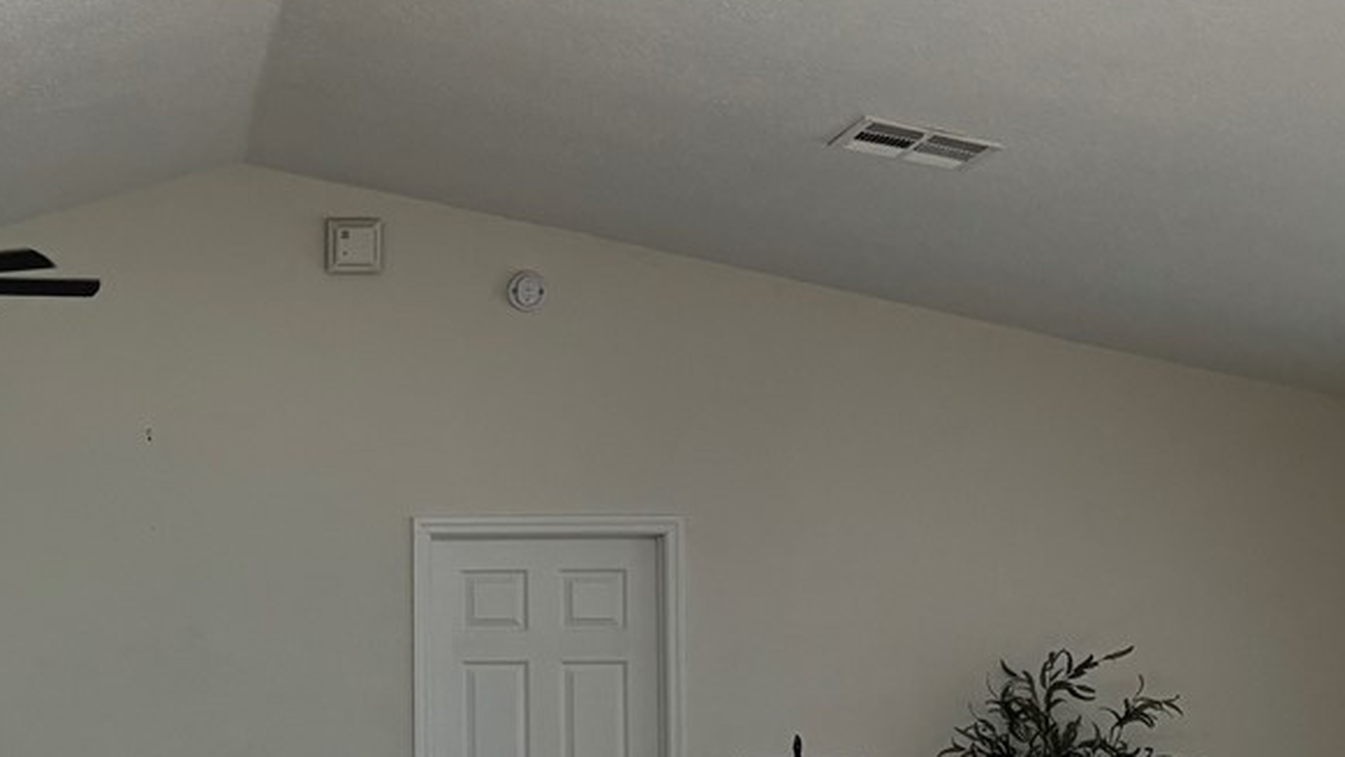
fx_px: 2782
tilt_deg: +0.7
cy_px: 616
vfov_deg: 15.4
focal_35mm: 78
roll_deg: +0.1
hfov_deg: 25.1
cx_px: -160
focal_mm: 5.96
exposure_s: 1/120
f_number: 1.6
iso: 125
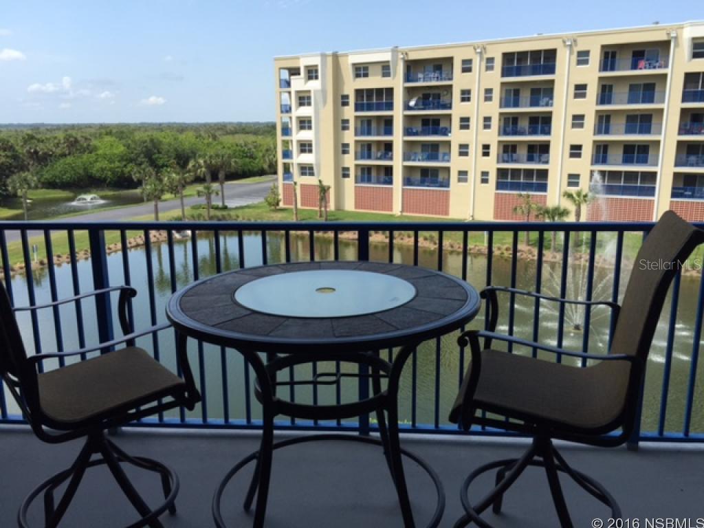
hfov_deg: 61.7
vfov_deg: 48.2
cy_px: 264
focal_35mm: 29
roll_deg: +0.1
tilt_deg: -13.1
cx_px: 352
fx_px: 590
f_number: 2.2
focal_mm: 4.15
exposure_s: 1/1464
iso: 32
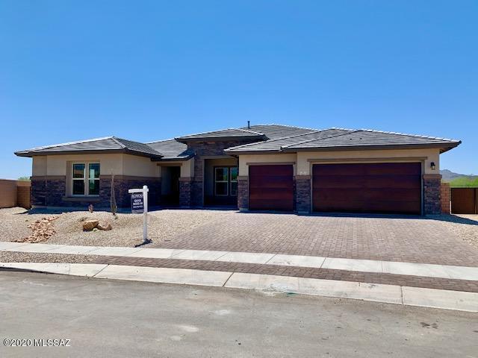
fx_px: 359
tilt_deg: +0.9
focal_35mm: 26
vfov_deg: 53.1
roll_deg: -0.3
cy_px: 179
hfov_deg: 67.3
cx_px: 239
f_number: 1.8
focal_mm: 4.25
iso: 25
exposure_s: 1/3289
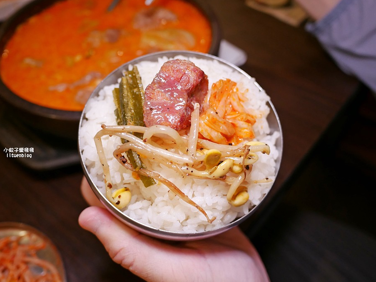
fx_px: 337
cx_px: 177
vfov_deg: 45.5
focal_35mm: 31
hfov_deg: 58.3
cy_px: 134
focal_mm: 14
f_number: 2.5
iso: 640
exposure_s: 1/60
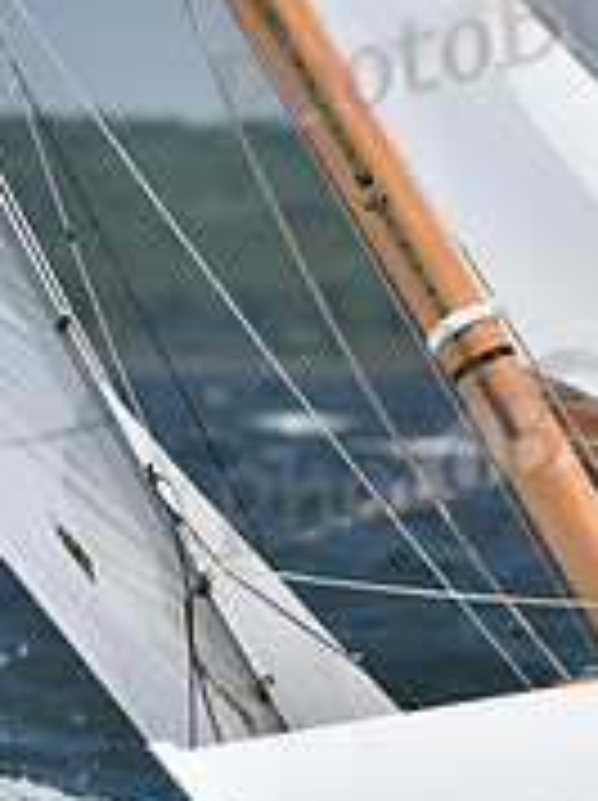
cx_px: 1079
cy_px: 614
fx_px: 22443
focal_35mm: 972
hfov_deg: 1.5
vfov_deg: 2.0
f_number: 7.1
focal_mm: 310
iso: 250
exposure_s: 1/1600
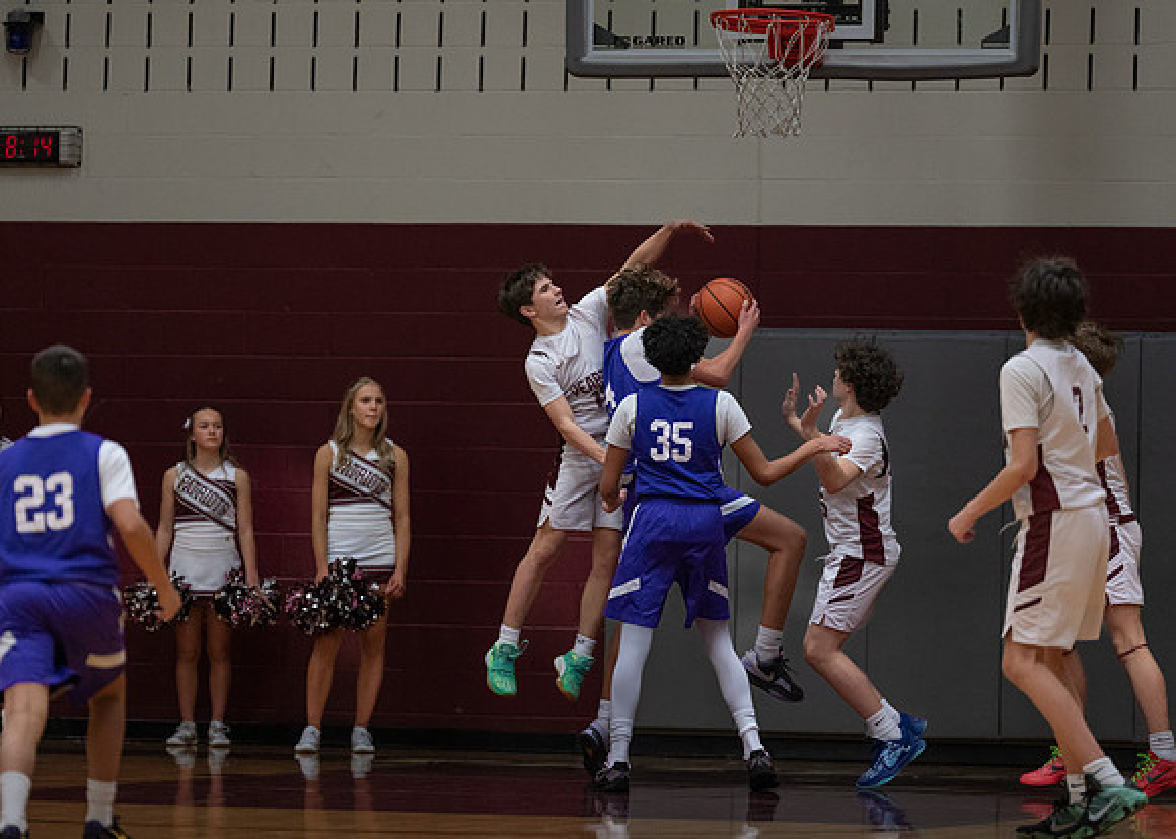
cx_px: 588
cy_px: 420
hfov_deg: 9.8
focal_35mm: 206
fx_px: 6893
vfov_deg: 7.0
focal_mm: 197
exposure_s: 1/1000
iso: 2500
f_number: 2.8
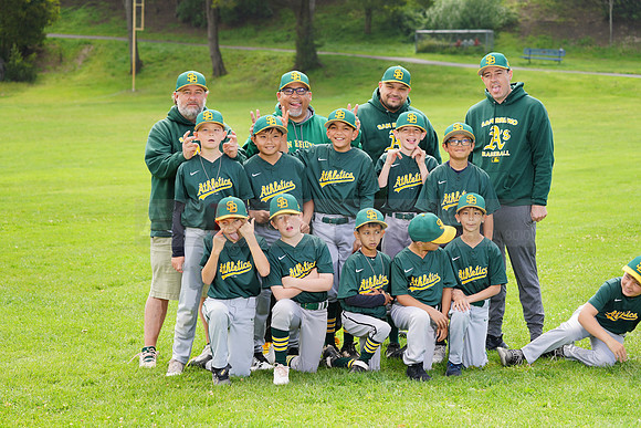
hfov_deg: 20.4
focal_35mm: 100
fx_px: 1781
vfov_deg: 13.7
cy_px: 214
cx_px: 320
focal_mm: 100
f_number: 5.6
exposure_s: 1/250
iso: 100
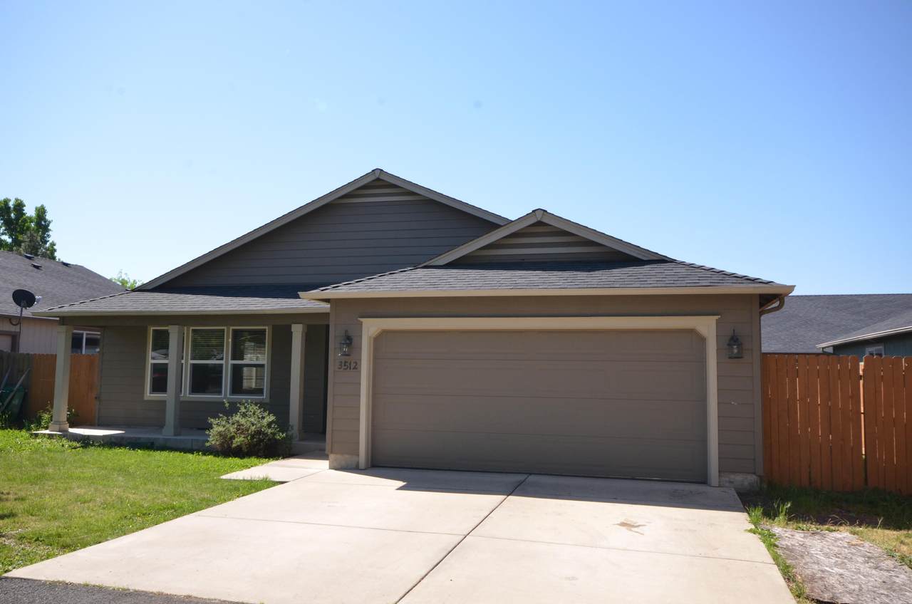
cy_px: 302
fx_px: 758
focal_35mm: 30
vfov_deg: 43.4
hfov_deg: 62.0
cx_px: 456
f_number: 13
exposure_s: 1/250
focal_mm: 20
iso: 400
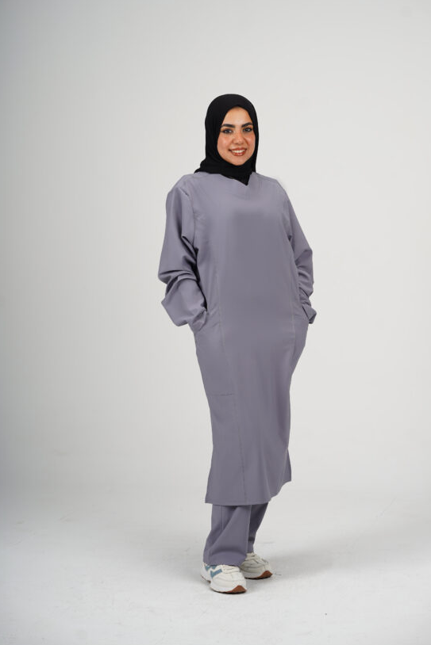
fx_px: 1687
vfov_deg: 21.7
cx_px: 229
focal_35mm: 94
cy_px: 297
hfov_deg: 14.6
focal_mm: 85
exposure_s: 1/160
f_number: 5
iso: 125
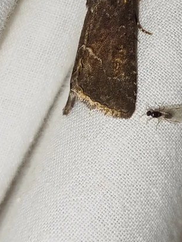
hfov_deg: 13.2
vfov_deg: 17.5
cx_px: 102
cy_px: 63
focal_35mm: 112
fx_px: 784
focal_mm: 5.31
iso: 64
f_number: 1.7
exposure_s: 1/50
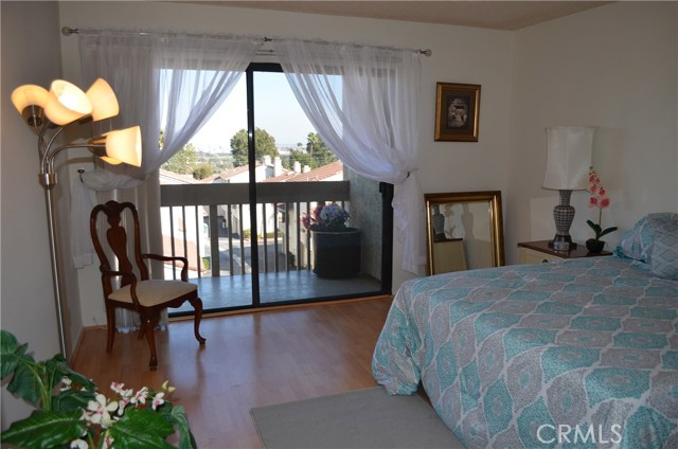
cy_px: 224
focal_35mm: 27
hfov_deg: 67.5
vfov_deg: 47.7
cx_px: 339
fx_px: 507
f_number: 4
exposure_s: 1/200
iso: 100
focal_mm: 18
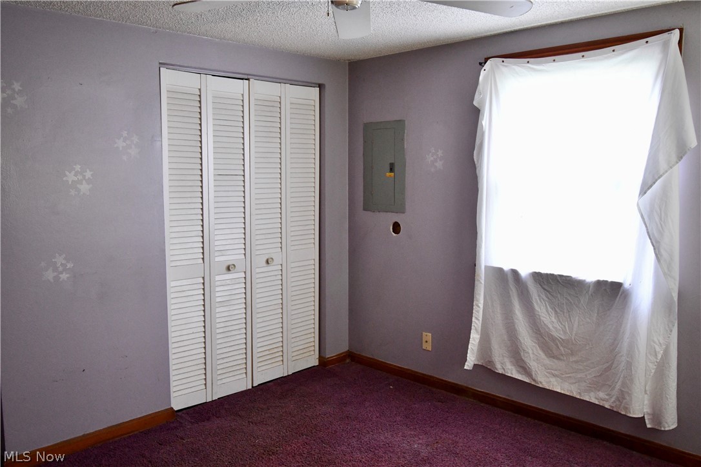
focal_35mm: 30
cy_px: 234
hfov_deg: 61.9
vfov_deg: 43.6
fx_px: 584
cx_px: 350
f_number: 5.6
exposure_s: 1/30
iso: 1800
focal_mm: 20
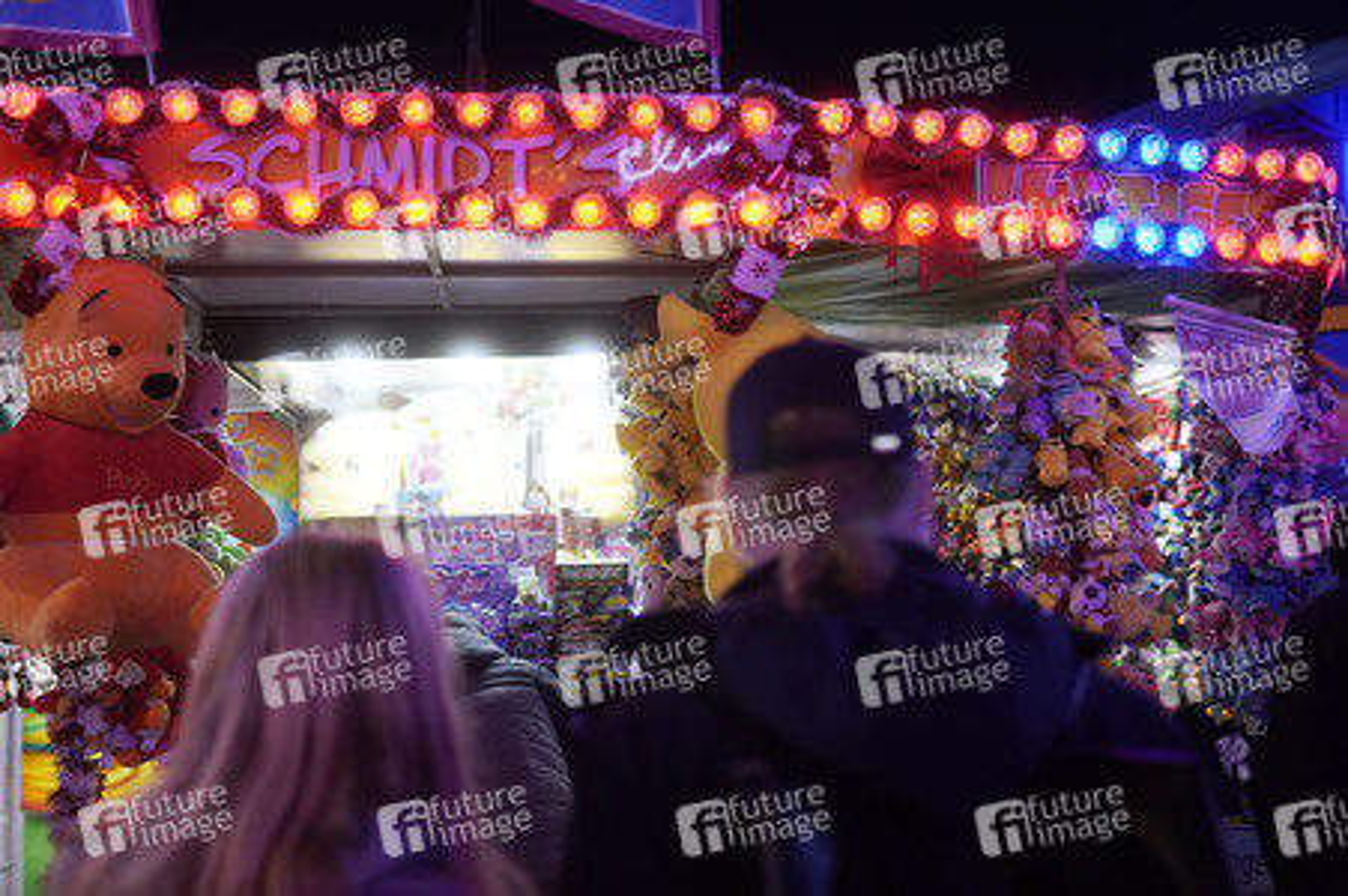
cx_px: 674
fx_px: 1684
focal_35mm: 45
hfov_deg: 43.6
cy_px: 448
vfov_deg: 29.8
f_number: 1.4
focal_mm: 30
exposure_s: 1/640
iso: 640
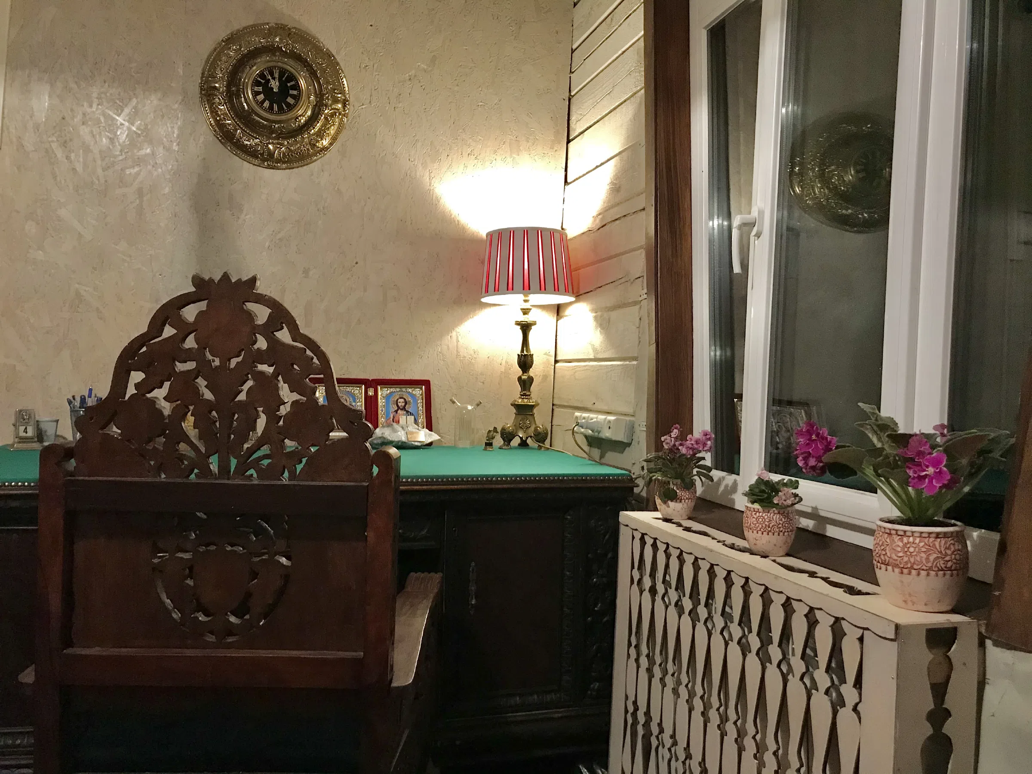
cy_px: 387
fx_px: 835
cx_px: 516
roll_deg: -2.6
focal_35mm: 28
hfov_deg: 63.4
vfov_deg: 49.7
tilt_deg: +2.3
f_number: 1.8
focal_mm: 3.99
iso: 80
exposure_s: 1/7
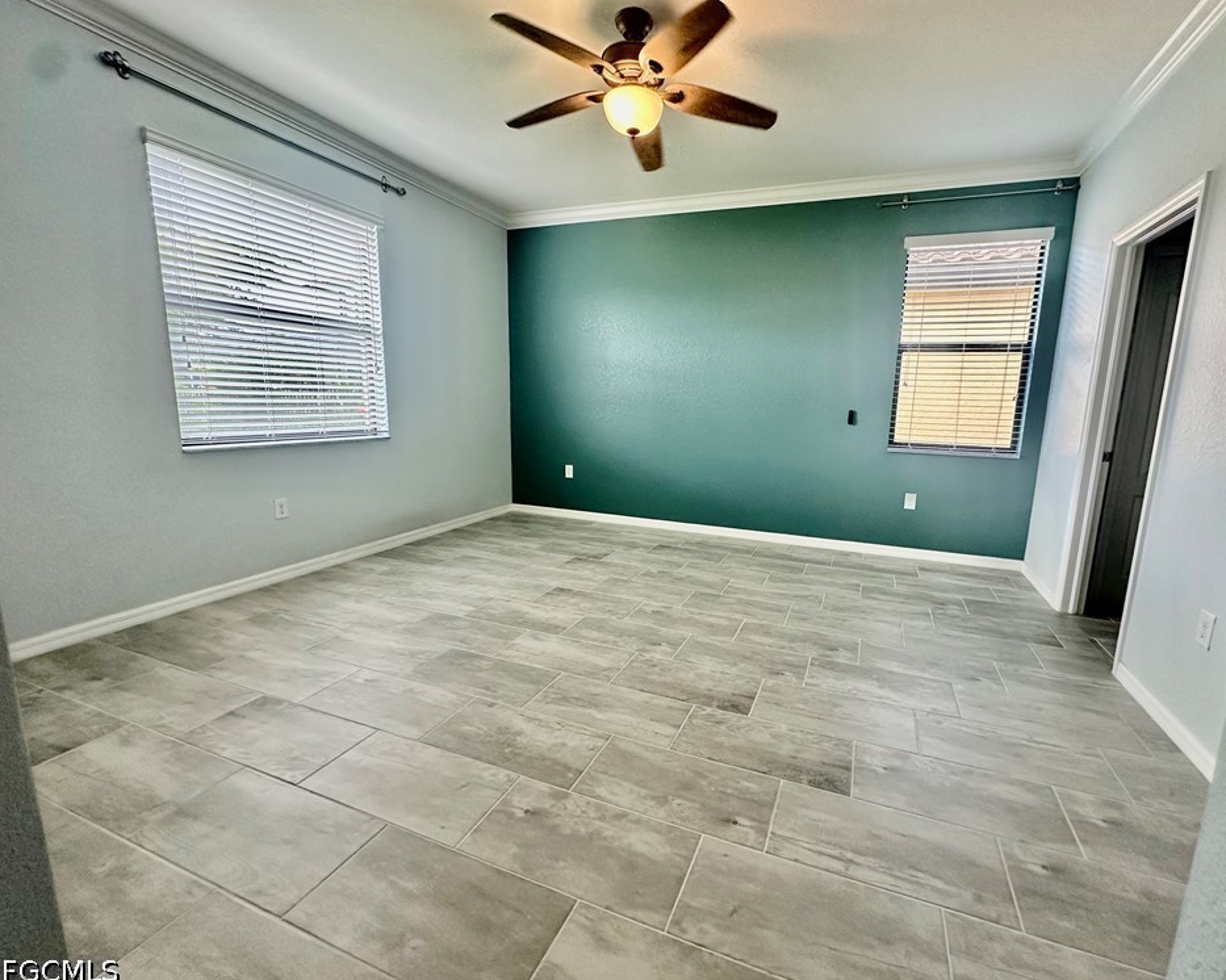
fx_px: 544
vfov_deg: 84.0
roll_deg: -1.6
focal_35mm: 15
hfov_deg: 96.6
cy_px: 489
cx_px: 668
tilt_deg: -9.3
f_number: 2.2
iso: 200
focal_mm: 2.22
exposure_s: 1/120
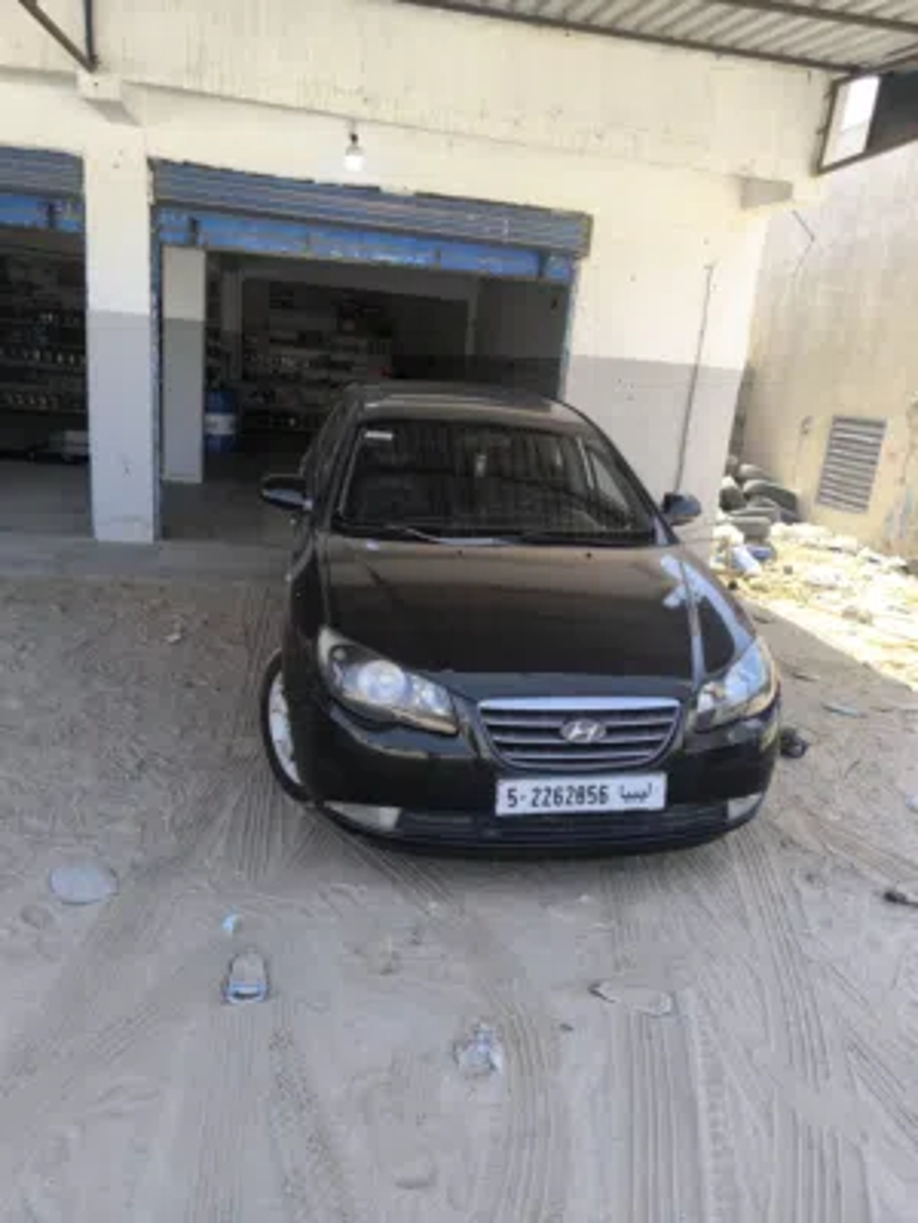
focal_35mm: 23
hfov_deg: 58.9
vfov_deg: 73.9
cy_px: 612
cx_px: 459
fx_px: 813
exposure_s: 1/258
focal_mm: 6.14
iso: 50
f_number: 1.65
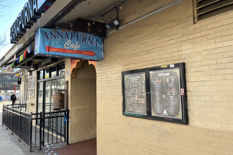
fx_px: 201
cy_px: 73
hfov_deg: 60.2
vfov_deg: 42.3
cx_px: 109
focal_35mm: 31
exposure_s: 1/433
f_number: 1.6
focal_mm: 5.1
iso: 50
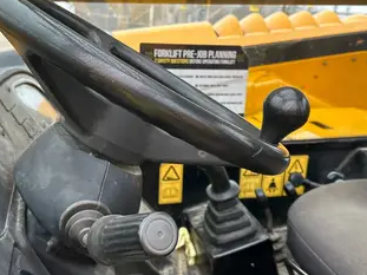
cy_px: 148
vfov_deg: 31.5
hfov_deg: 41.3
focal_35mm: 46
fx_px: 488
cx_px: 182
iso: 64
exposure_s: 1/121
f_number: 1.5
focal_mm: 5.7
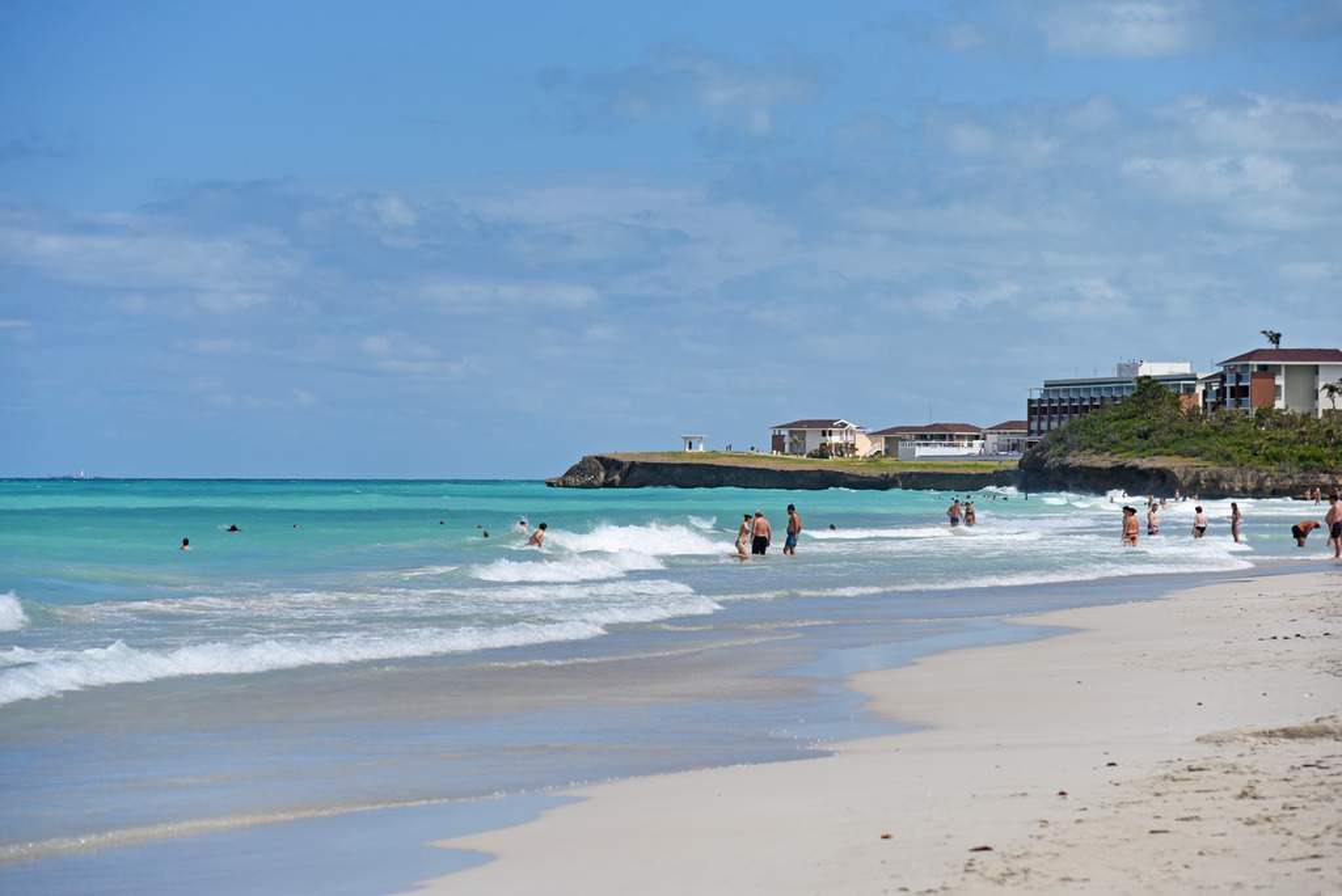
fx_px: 4476
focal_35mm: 120
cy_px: 448
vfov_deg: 11.4
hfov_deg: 17.1
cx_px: 671
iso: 100
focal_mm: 120
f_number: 4.5
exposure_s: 1/1250
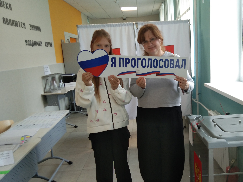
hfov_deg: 46.2
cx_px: 158
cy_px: 111
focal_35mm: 40
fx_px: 281
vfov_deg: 35.8
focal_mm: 3.65
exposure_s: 1/50
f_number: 2.2
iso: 180
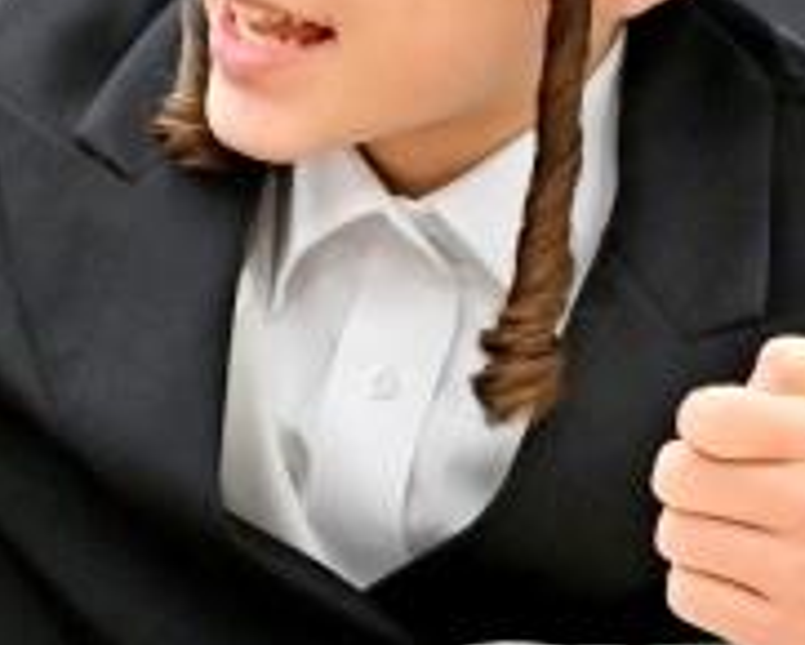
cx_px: -298
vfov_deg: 2.5
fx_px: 14517
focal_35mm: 609
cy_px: -2
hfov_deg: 3.2
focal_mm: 77
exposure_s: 1/250
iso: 500
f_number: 4
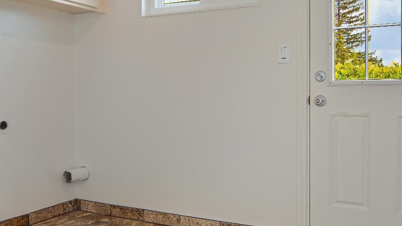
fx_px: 394
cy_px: 103
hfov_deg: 54.0
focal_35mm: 37
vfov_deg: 32.0
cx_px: 215
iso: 100
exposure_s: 1/80
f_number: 4.5
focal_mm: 14
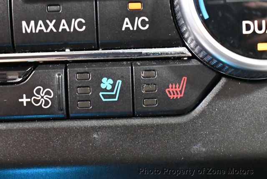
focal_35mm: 72
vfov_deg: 19.0
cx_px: 134
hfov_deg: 28.0
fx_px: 534
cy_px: 90
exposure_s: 1/40
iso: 12800
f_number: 4.8
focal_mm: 36
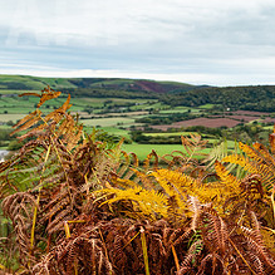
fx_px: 485
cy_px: 170
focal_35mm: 54
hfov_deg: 28.4
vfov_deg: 31.5
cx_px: 311
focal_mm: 24
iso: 200
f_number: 7.1
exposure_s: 1/200
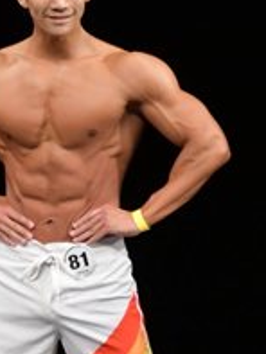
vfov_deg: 1.9
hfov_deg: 1.5
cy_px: 262
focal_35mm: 1020
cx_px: -416
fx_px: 10439
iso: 3200
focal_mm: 180
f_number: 5.6
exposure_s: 1/400
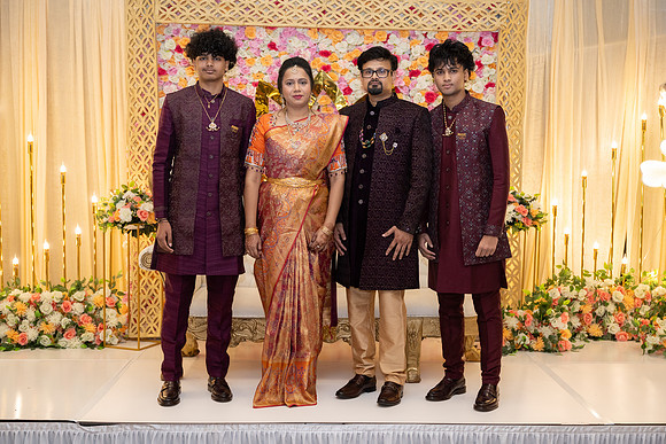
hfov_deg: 42.2
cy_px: 222
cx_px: 333
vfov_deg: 28.9
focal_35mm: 47
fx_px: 862
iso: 1000
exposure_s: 1/160
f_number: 3.5
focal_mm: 46
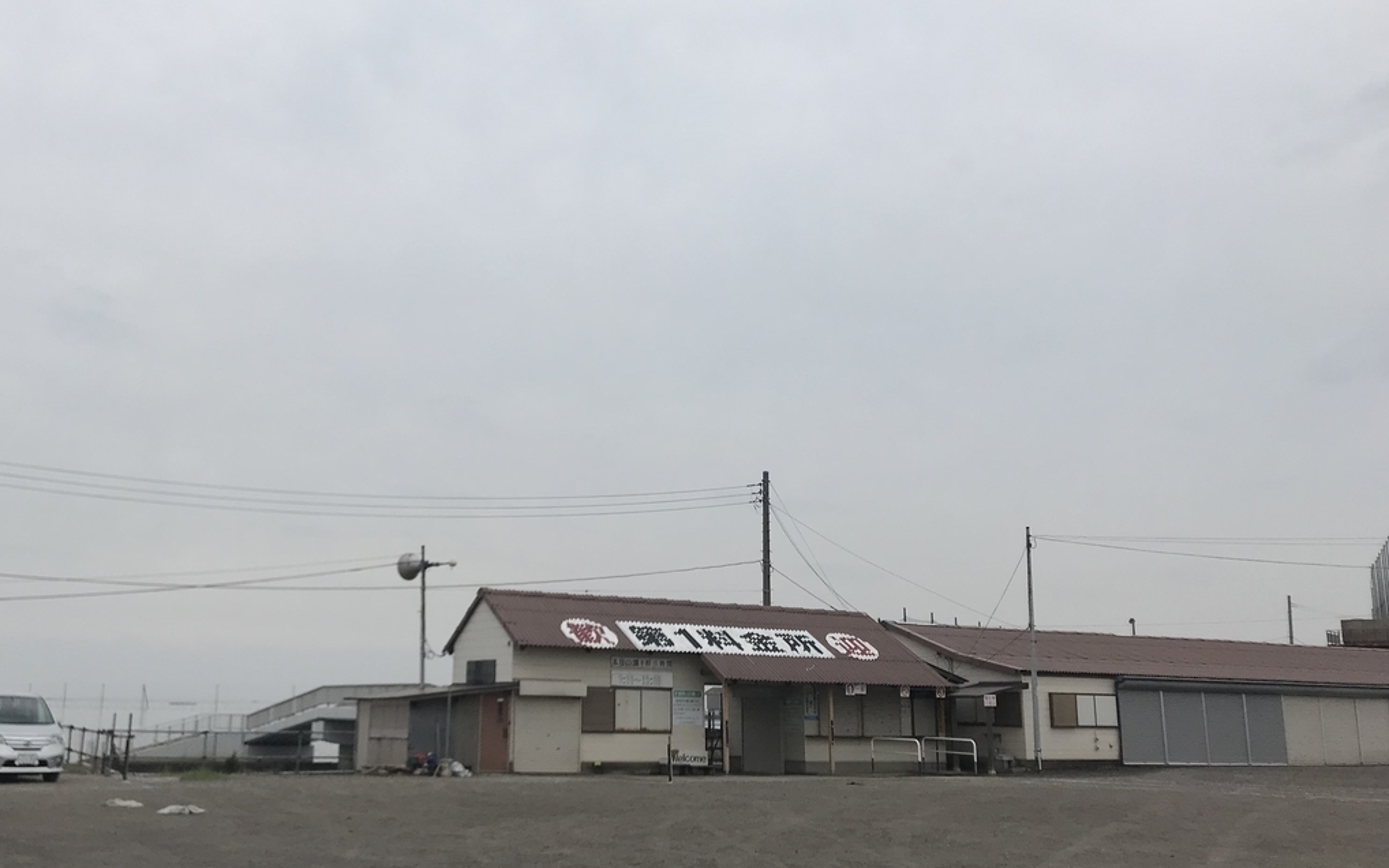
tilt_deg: +14.0
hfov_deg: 55.0
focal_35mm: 35
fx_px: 1325
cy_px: 399
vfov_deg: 36.2
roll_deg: -0.8
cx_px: 572
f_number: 1.8
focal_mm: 3.99
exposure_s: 1/2083
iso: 20
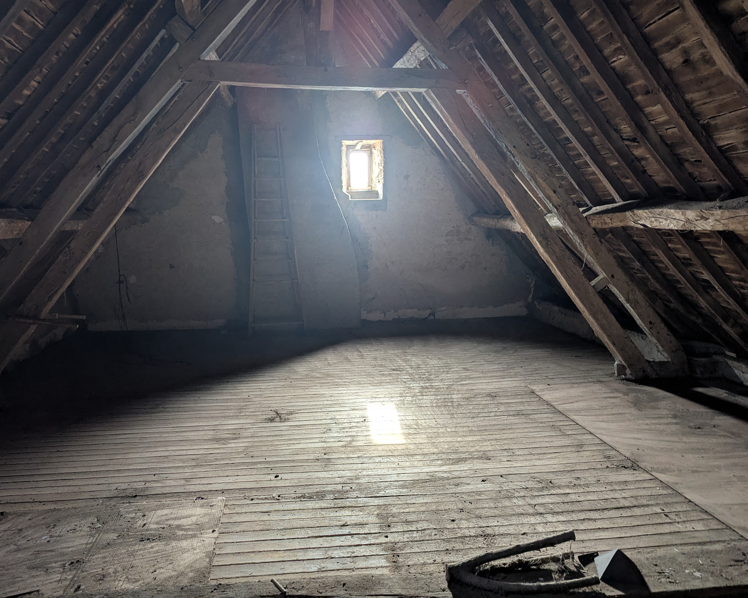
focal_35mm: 25
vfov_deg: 56.8
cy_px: 299
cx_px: 353
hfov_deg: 68.0
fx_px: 553
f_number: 1.85
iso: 111
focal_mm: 6.81
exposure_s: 1/23.8
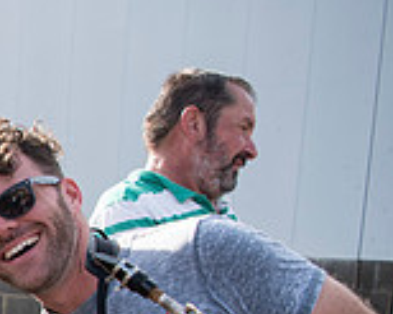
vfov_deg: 17.0
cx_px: -327
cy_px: 405
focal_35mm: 85
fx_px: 988
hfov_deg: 17.8
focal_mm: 24
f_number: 4.5
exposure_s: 1/500
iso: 250
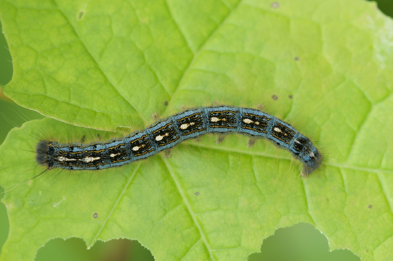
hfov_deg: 10.3
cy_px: 130
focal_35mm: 200
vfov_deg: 6.9
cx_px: 196
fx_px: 2182
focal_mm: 200
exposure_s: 1/60
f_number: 16
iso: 800
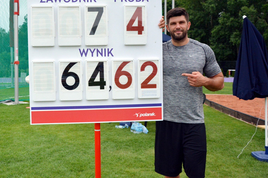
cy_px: 95
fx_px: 238
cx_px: 124
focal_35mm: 32
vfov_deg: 41.1
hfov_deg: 58.6
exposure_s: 1/4000
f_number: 3.5
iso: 1400
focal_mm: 18
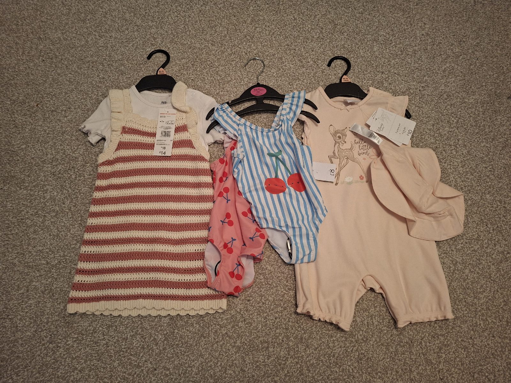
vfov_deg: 58.9
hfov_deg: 73.9
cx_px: 256
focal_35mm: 23
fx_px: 340
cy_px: 192
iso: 400
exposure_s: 1/33
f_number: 1.8
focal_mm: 5.54
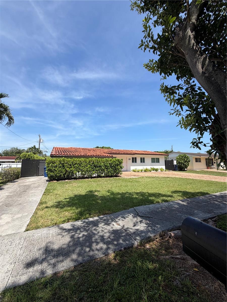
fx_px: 122
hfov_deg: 85.7
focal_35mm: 14
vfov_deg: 102.1
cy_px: 151
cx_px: 114
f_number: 2.2
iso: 25
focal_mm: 2.22
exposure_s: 1/770
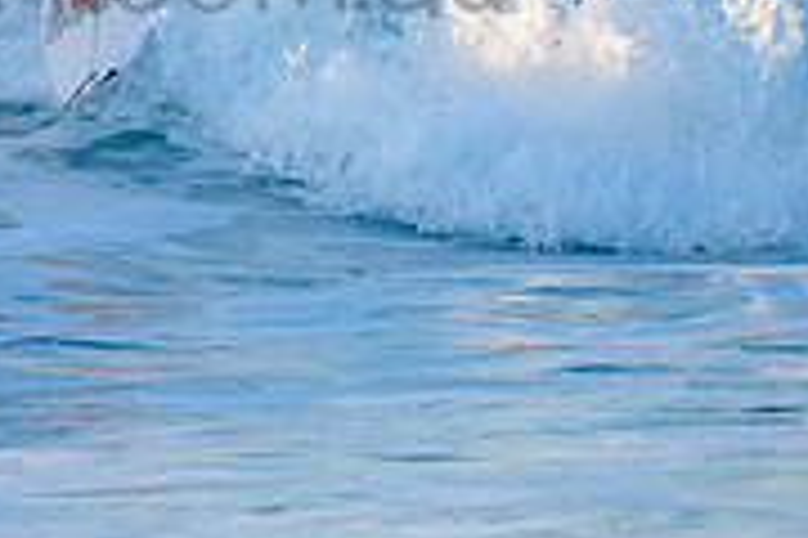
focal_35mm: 1608
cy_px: -92
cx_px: 31
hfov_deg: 1.3
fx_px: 36088
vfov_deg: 0.9
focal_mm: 500
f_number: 5.6
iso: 450
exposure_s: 1/1250
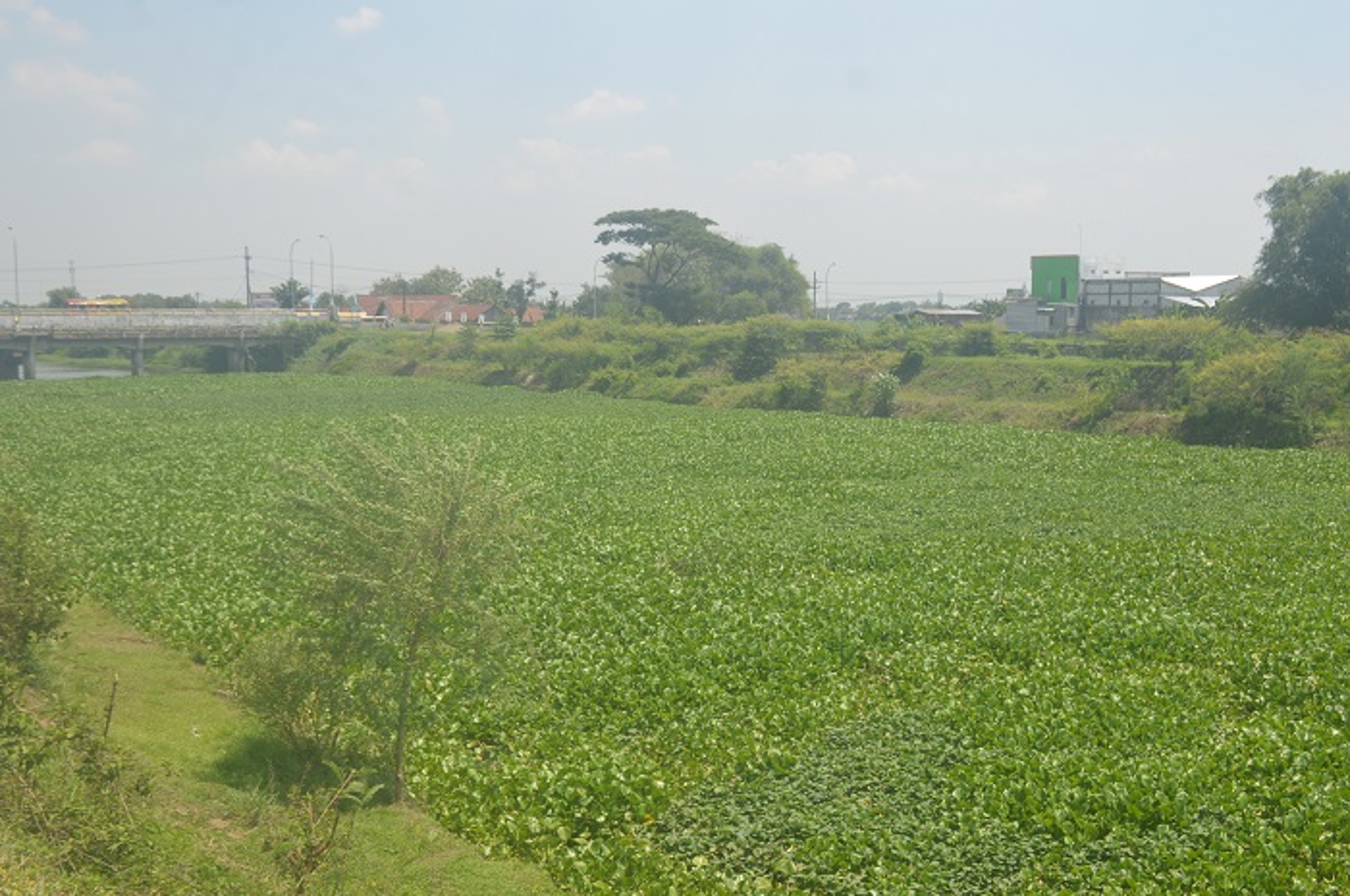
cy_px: 448
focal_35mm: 33
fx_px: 1236
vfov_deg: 39.9
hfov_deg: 57.3
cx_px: 675
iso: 100
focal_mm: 22
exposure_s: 1/200
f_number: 8
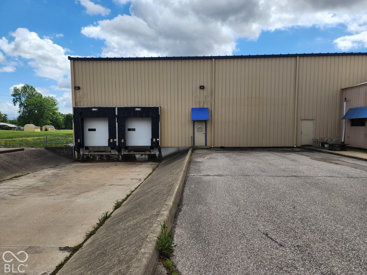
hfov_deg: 73.9
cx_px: 184
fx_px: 244
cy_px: 138
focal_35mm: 23
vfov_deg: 58.9
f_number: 1.8
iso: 12
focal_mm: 6.4
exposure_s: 1/1372
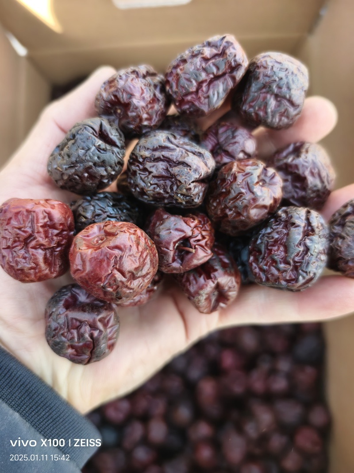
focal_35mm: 23
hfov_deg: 58.9
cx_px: 177
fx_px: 314
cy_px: 236
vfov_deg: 73.9
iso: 338
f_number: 1.57
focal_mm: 5.6
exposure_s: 1/596
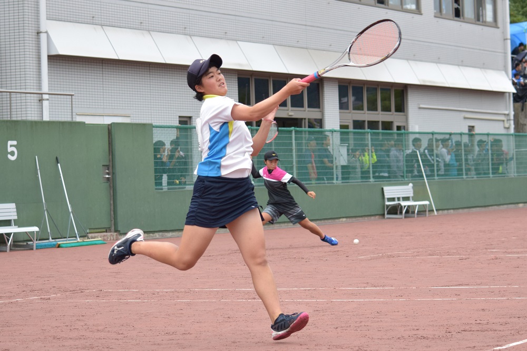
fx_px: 1493
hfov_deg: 20.0
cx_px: 264
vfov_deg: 13.4
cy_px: 176
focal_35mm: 102
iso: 640
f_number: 4.5
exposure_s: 1/1600
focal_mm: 68
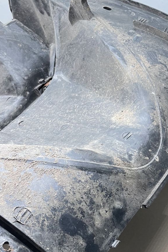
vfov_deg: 39.2
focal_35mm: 50
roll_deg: +19.4
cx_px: 154
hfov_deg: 26.1
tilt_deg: -40.0
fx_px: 350
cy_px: 165
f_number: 1.6
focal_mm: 4.2
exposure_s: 1/50
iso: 80
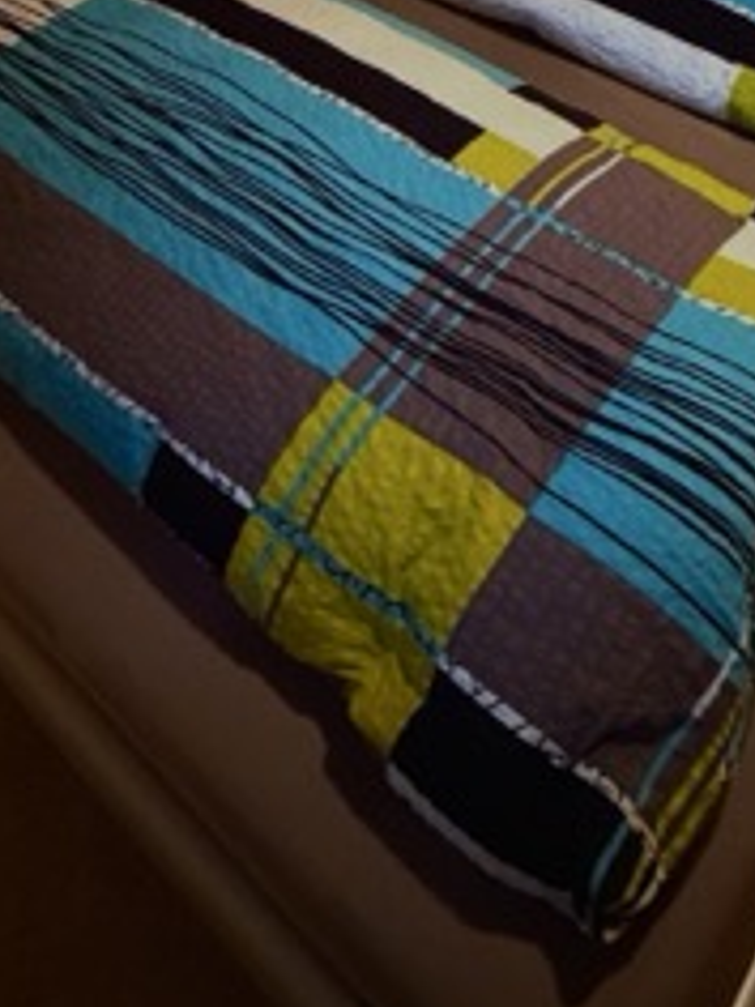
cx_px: 469
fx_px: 1105
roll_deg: -0.3
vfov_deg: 39.9
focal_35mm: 38
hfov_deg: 37.5
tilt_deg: -26.8
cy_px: -98
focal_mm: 2.22
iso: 1250
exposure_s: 1/33
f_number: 2.2
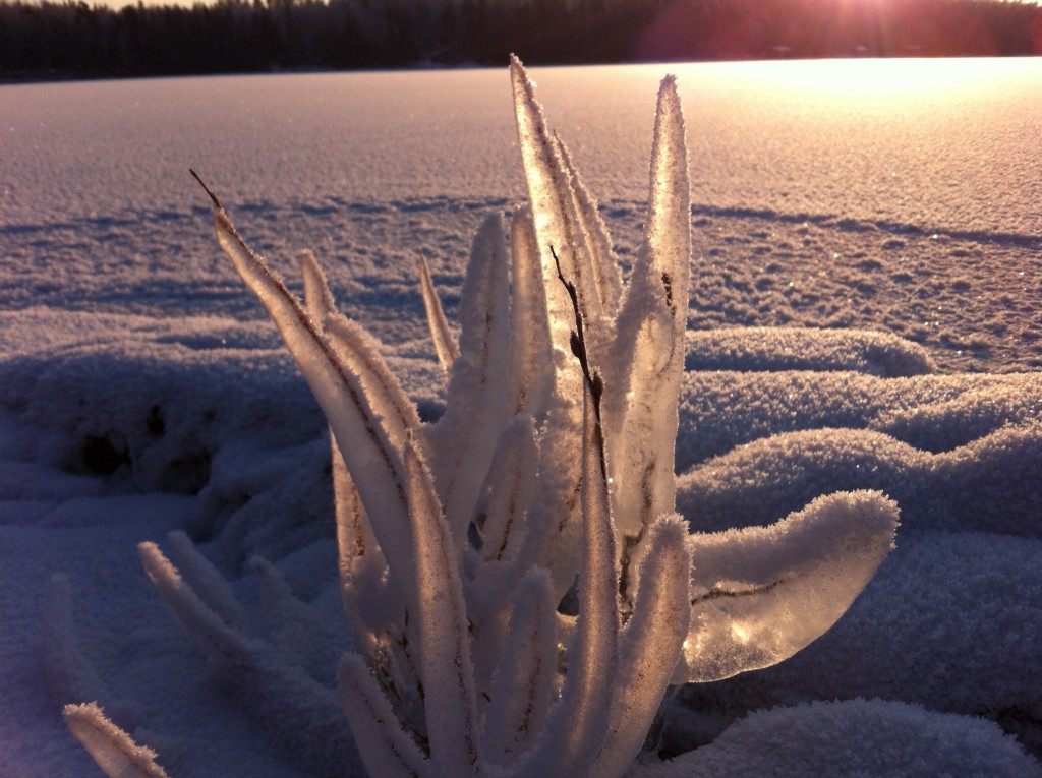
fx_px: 1052
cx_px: 521
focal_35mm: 35
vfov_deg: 40.6
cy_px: 389
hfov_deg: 52.7
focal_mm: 3.85
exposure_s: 1/1257
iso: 80
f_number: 2.8
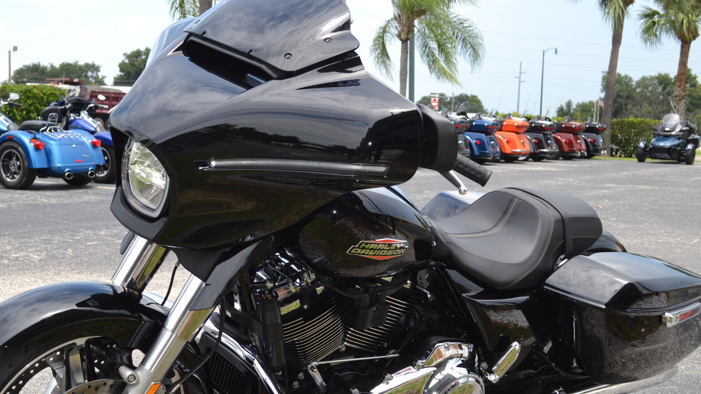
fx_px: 967
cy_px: 264
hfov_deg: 39.8
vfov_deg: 23.0
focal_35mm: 52
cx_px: 308
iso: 100
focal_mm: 26
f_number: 6.3
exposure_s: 1/200
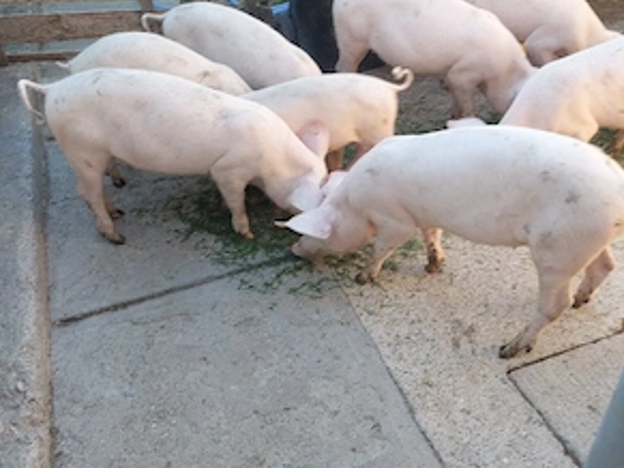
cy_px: 243
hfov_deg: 55.4
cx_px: 311
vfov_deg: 42.9
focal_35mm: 33
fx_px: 595
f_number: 1.8
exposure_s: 1/108
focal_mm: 5.23
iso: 40
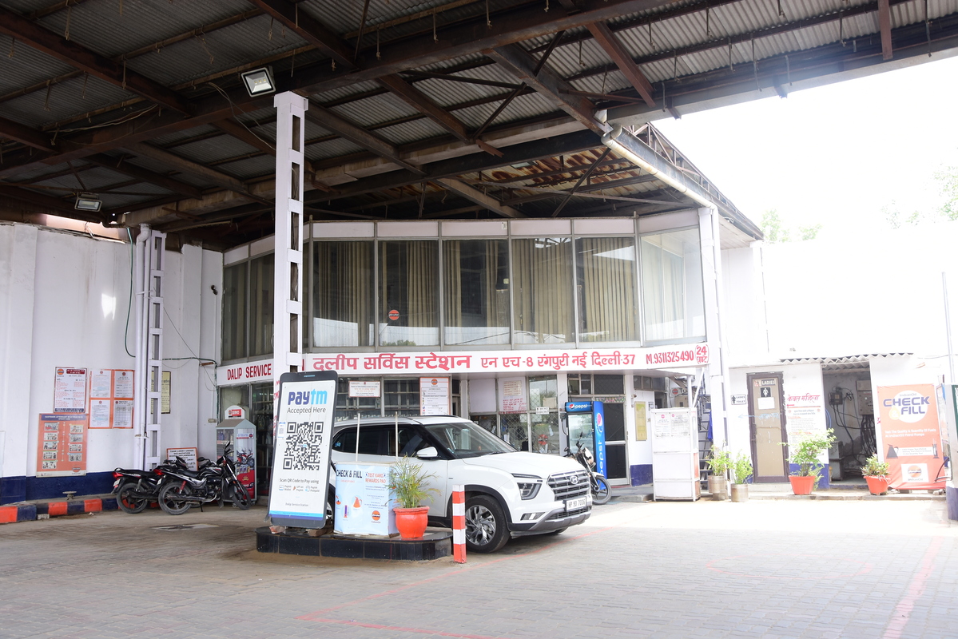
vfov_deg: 40.0
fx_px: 878
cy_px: 320
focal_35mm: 33
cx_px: 479
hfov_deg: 57.2
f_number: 6.3
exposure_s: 1/100
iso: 250
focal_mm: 22
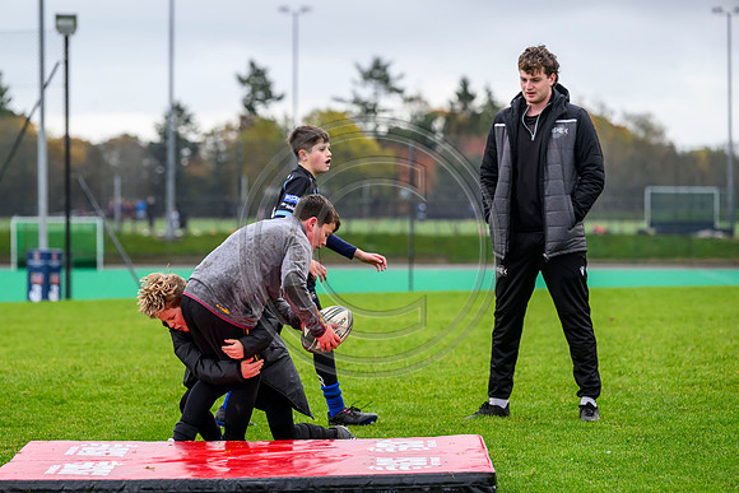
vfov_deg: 7.4
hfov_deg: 11.1
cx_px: 370
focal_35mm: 185
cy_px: 246
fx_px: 3798
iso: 2500
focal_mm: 185
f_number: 5
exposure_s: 1/1000
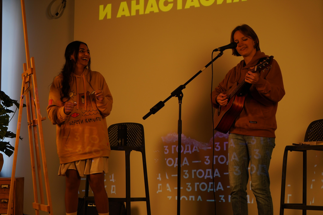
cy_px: 108
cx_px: 162
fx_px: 628
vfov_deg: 19.5
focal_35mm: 70
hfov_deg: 28.8
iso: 640
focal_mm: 70
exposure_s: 1/160
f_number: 4
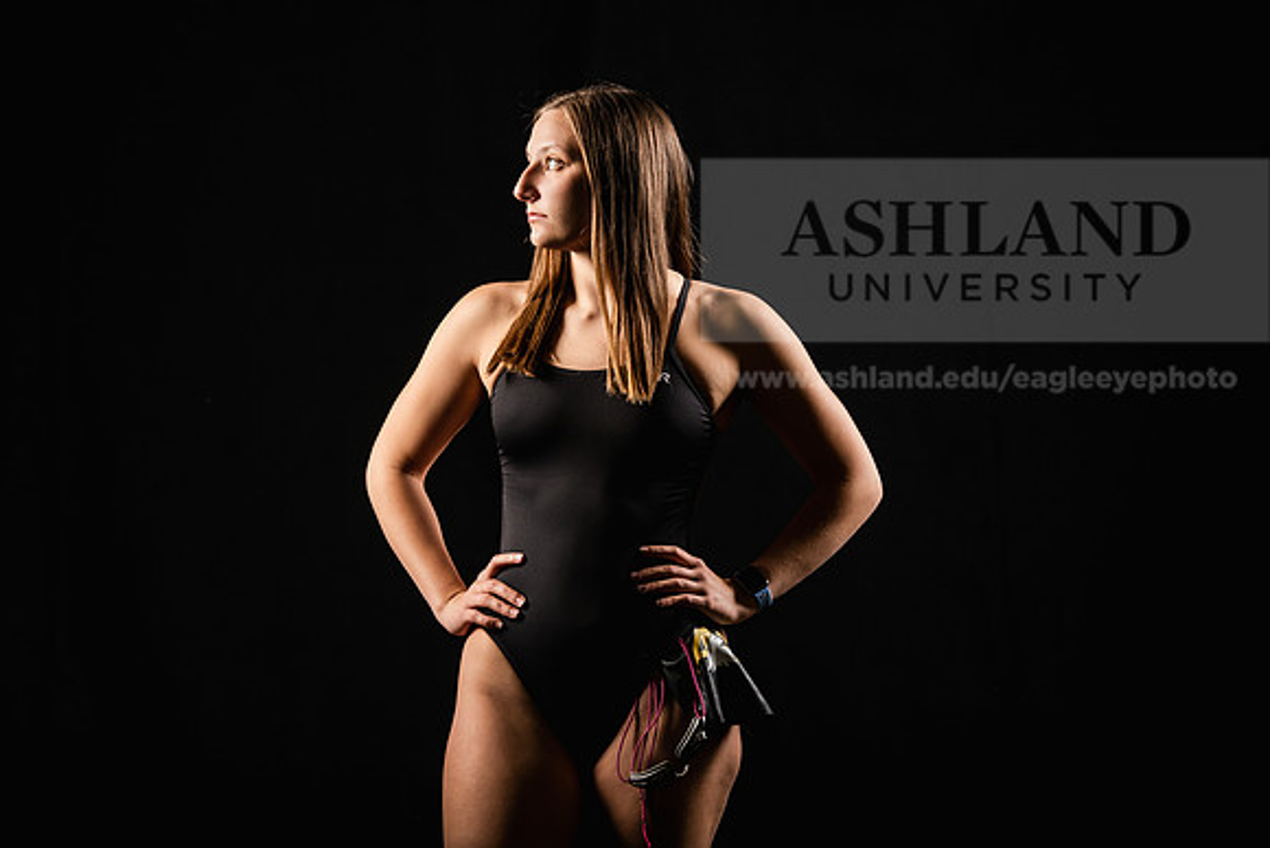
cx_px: 635
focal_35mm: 122
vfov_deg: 11.2
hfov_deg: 16.8
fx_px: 4305
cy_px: 424
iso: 320
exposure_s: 1/250
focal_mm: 122
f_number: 5.6
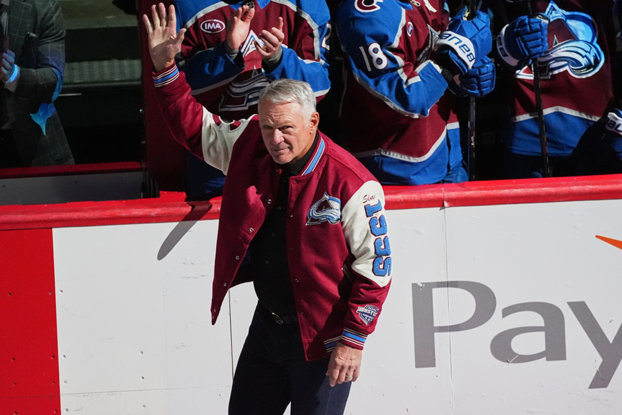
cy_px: 208
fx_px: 15549
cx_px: 311
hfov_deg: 2.3
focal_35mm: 900
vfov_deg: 1.5
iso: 6400
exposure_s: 1/500
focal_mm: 600
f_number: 4
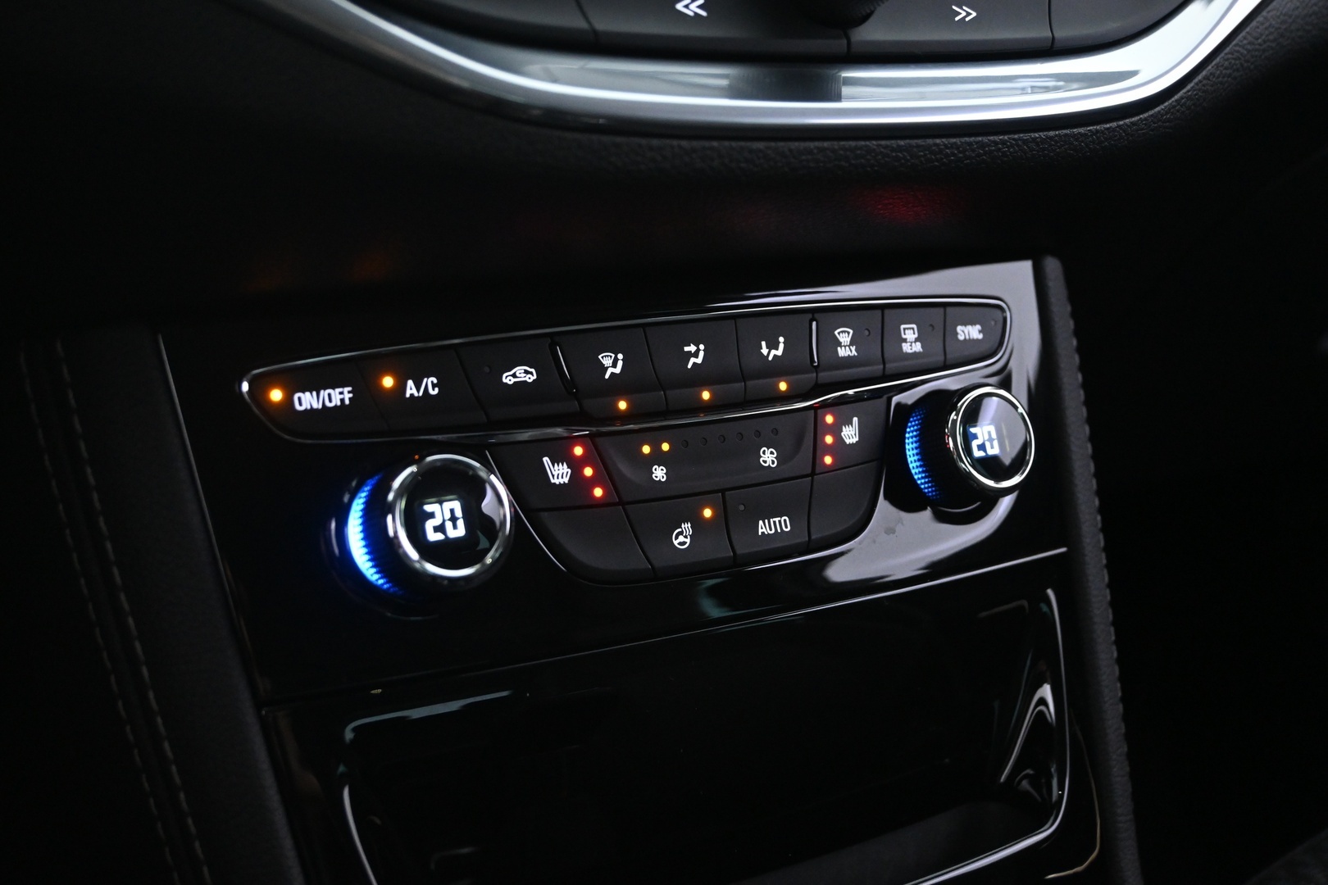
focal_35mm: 41
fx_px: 1522
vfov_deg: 32.4
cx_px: 664
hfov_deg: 47.2
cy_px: 442
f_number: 4.5
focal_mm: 27.5
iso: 3200
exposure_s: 1/15
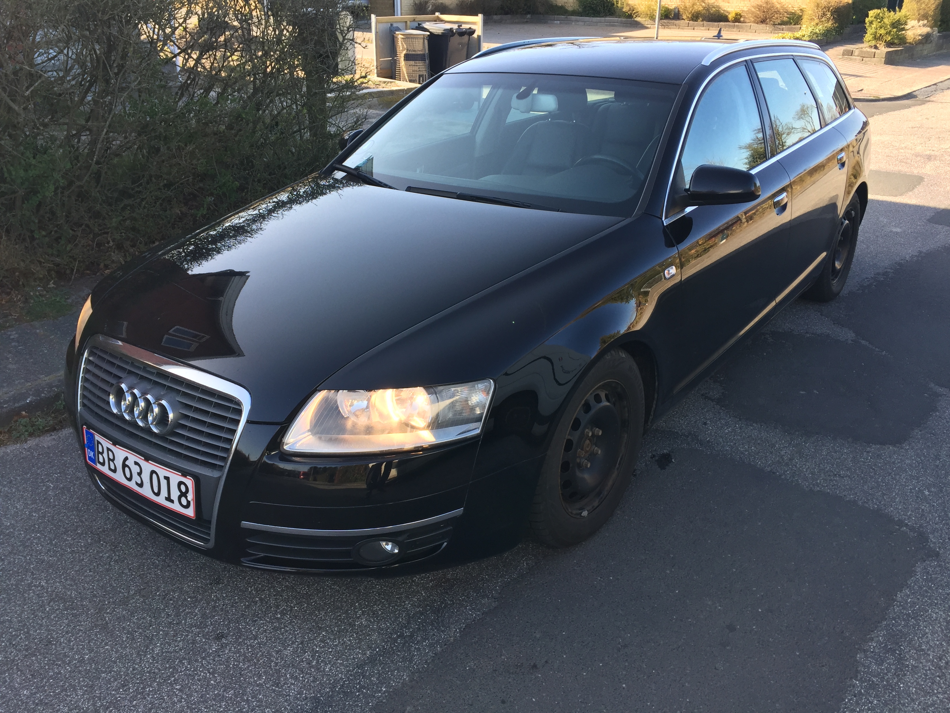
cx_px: 475
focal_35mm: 29
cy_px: 356
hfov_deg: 61.7
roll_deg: -1.3
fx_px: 796
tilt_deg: -26.2
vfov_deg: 48.2
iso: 32
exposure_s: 1/229
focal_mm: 4.15
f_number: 2.2
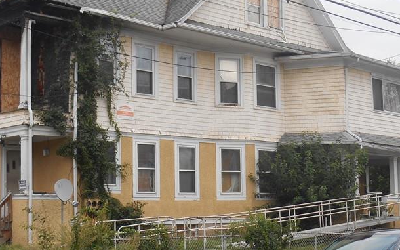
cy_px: 163
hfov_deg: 28.2
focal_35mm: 73
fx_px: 796
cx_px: 208
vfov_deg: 17.8
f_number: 3.9
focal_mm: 7.2
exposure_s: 1/50
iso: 80
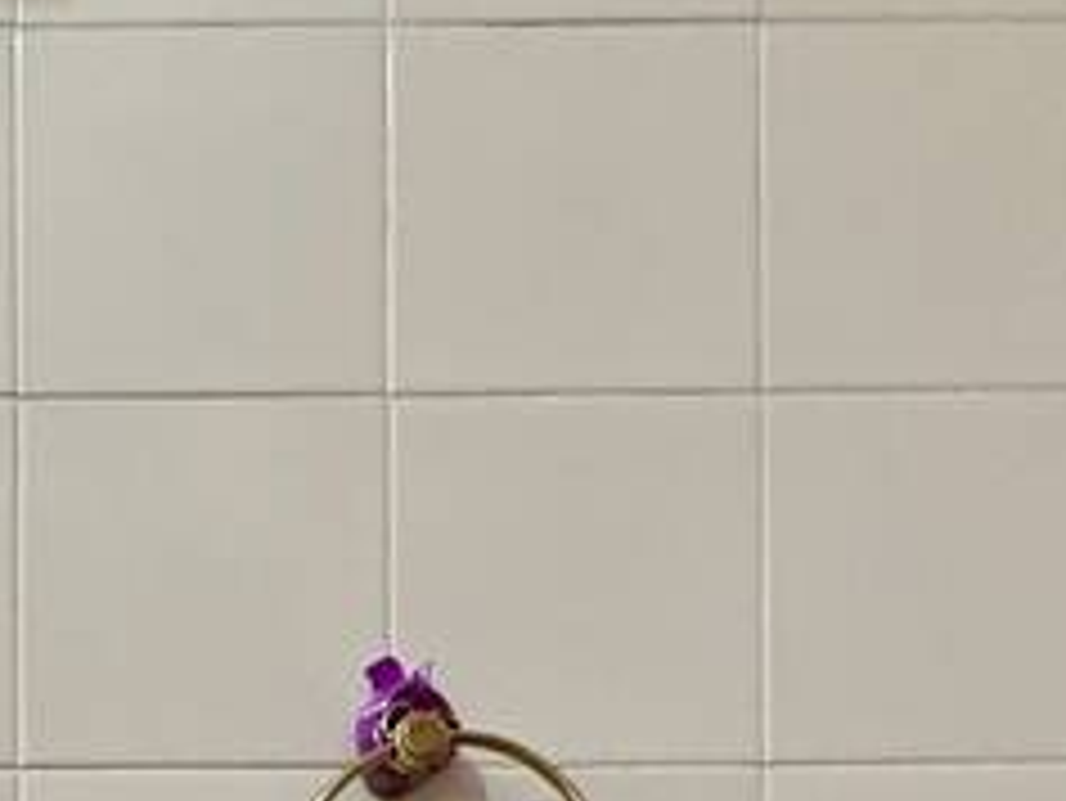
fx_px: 2619
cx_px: -738
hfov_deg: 18.8
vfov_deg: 13.9
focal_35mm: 85
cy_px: 1728
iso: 160
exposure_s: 1/60
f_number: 2.2
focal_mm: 2.22
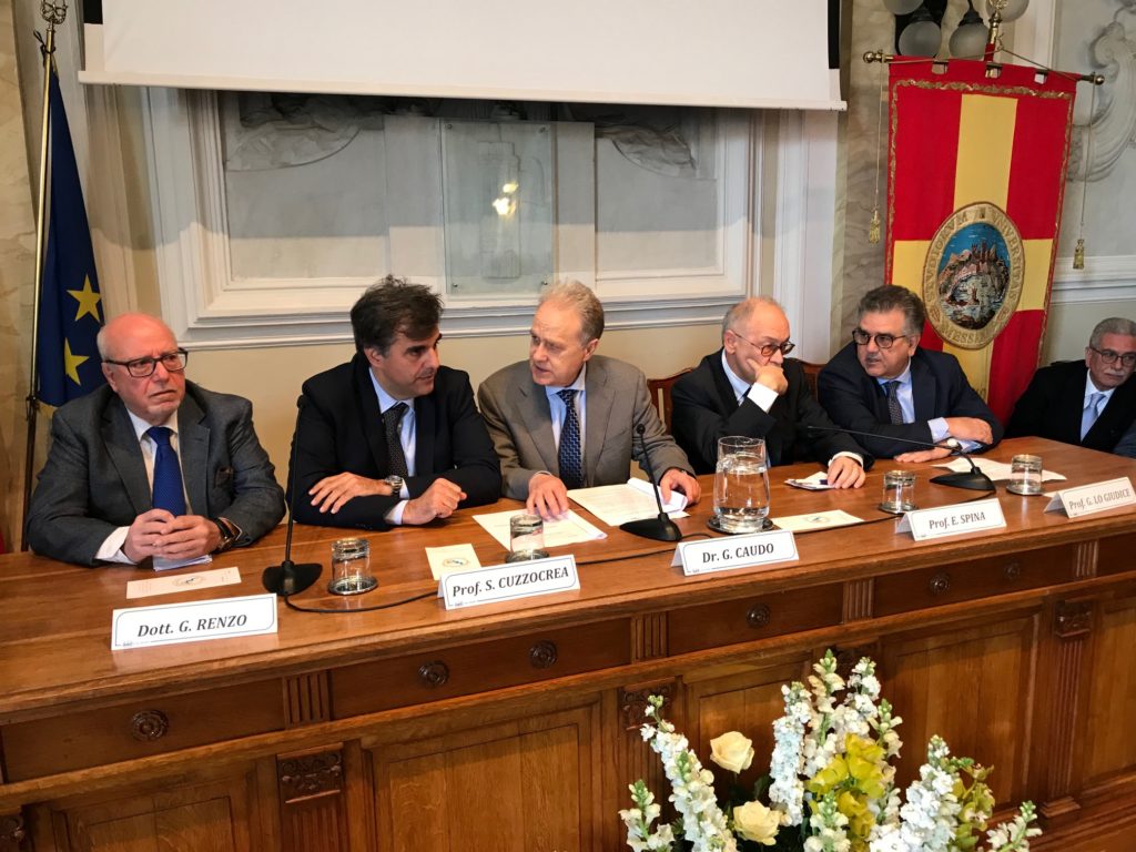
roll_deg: +0.9
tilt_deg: -11.3
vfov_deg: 49.7
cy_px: 426
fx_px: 919
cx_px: 568
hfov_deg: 63.4
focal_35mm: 28
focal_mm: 3.99
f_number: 1.8
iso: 40
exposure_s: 1/20
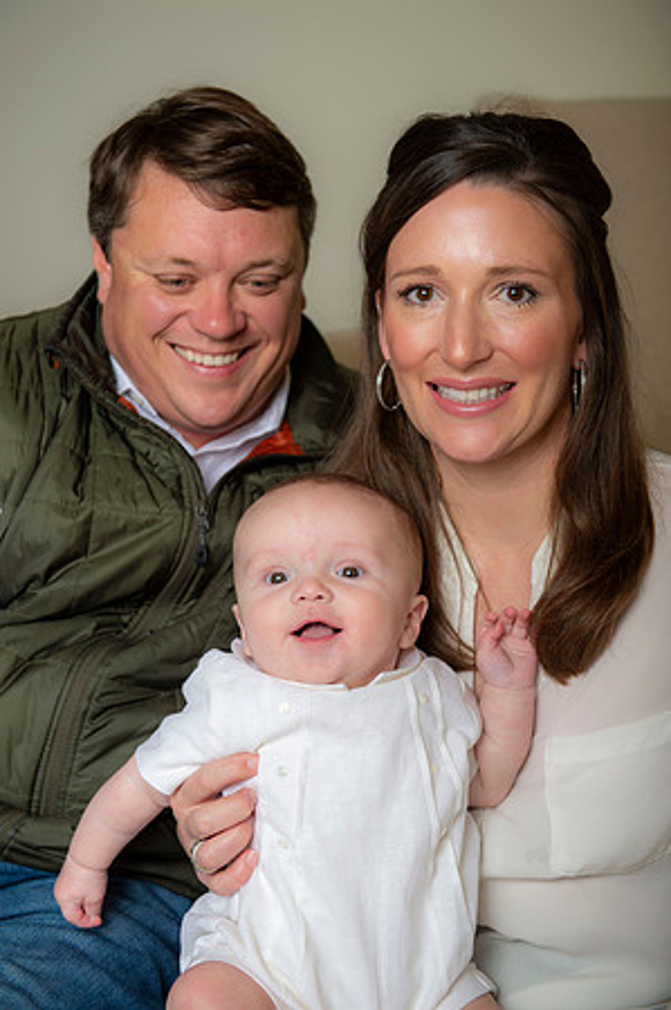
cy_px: 505
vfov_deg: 34.5
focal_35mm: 58
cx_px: 336
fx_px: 1625
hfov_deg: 23.3
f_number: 4.5
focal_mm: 58
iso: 200
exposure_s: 1/200
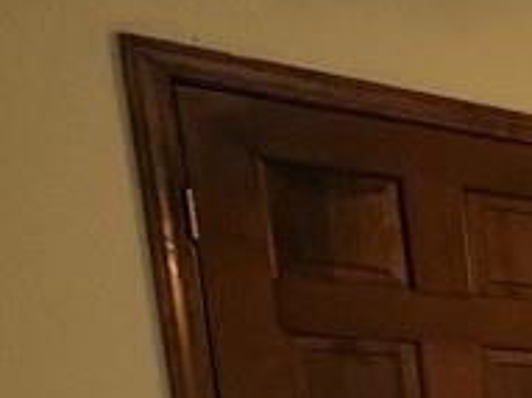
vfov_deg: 16.8
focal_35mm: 75
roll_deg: +0.0
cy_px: 679
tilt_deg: -8.9
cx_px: 1248
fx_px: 1152
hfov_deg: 15.4
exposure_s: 1/60
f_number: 2.2
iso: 400
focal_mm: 2.22
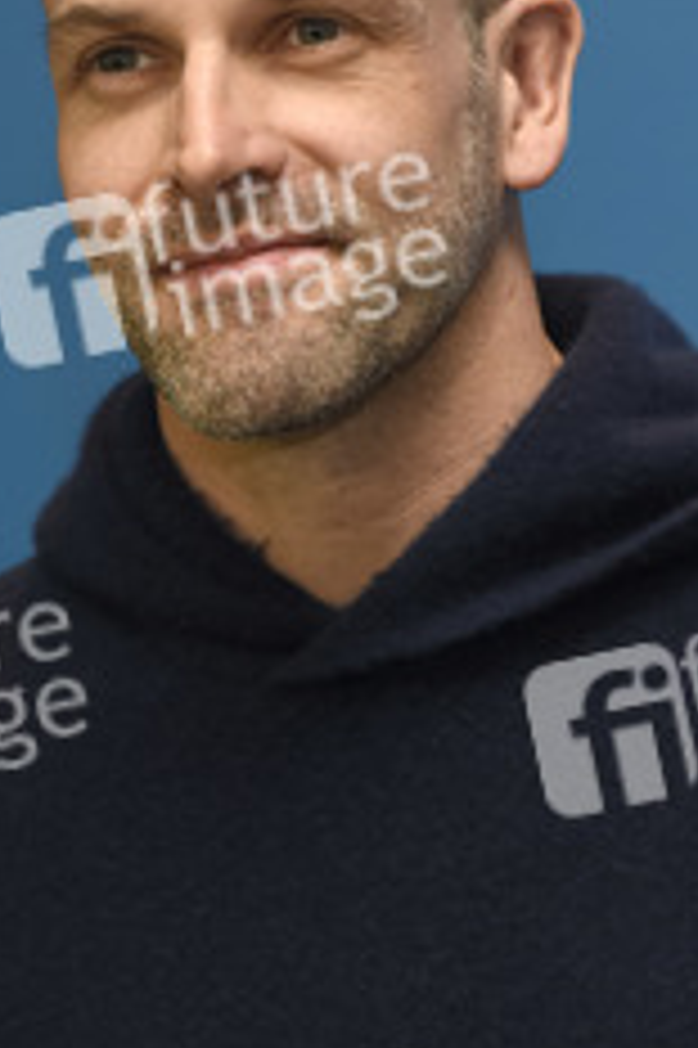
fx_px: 6902
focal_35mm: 237
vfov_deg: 8.7
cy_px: 486
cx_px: 347
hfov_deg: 5.8
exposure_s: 1/320
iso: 640
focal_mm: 92
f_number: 3.2
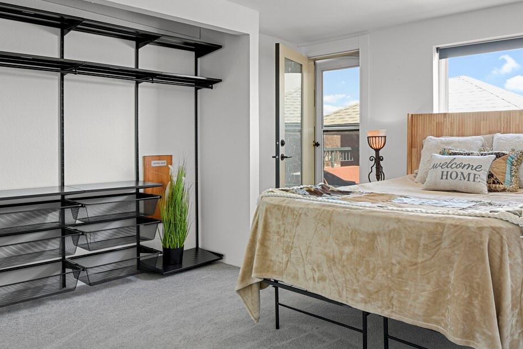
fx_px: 421
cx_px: 318
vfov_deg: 44.7
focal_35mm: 29
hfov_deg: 63.0
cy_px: 138
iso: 250
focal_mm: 17
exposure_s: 3
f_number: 8
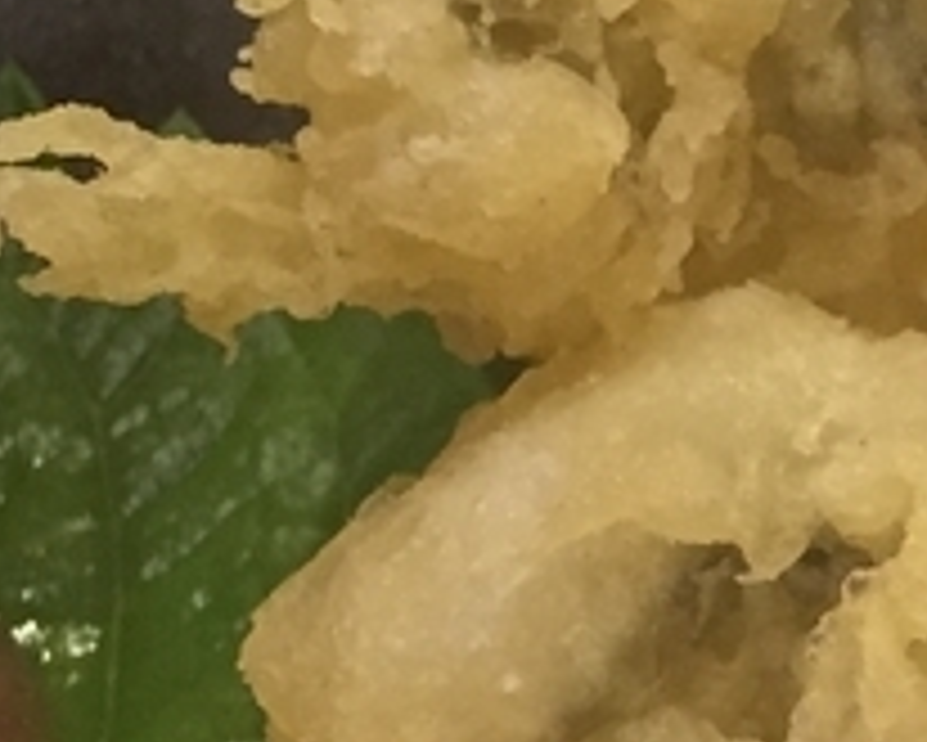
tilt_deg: -43.7
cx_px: 1125
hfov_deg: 11.4
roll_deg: +6.9
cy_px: 171
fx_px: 4529
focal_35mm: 165
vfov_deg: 9.4
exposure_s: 1/30
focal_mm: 4.15
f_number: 2.2
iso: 160
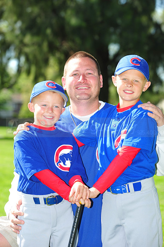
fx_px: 924
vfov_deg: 15.2
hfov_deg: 10.1
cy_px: 124
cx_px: 82
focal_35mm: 135
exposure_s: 1/250
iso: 200
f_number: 7.1
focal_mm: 135
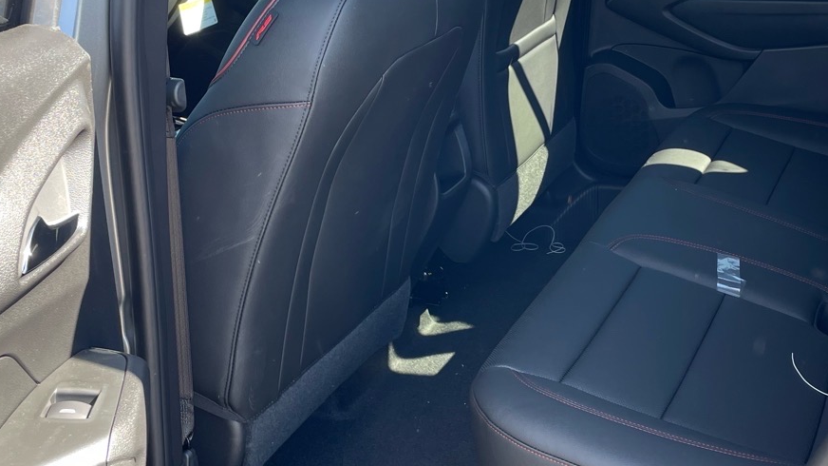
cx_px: 519
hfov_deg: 39.6
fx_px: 1141
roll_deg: +2.8
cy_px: 139
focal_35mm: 52
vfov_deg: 22.9
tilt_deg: -16.8
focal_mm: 4.2
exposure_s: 1/132
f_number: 1.6
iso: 32
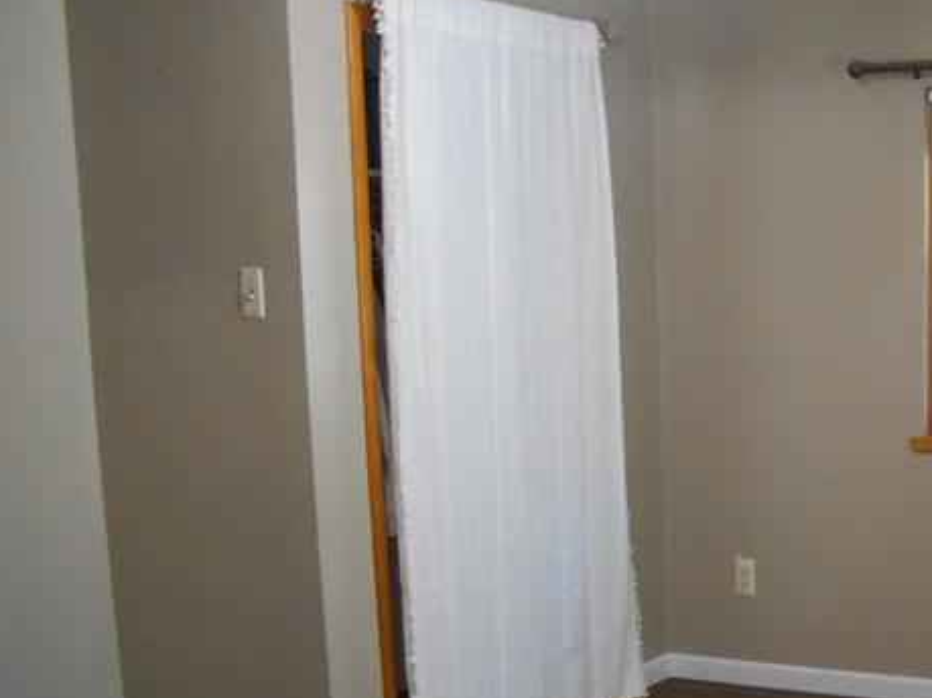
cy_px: 534
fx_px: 1561
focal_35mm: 58
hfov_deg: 30.5
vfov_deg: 24.9
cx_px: 969
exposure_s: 1/30
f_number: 3.2
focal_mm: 4.6
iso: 400
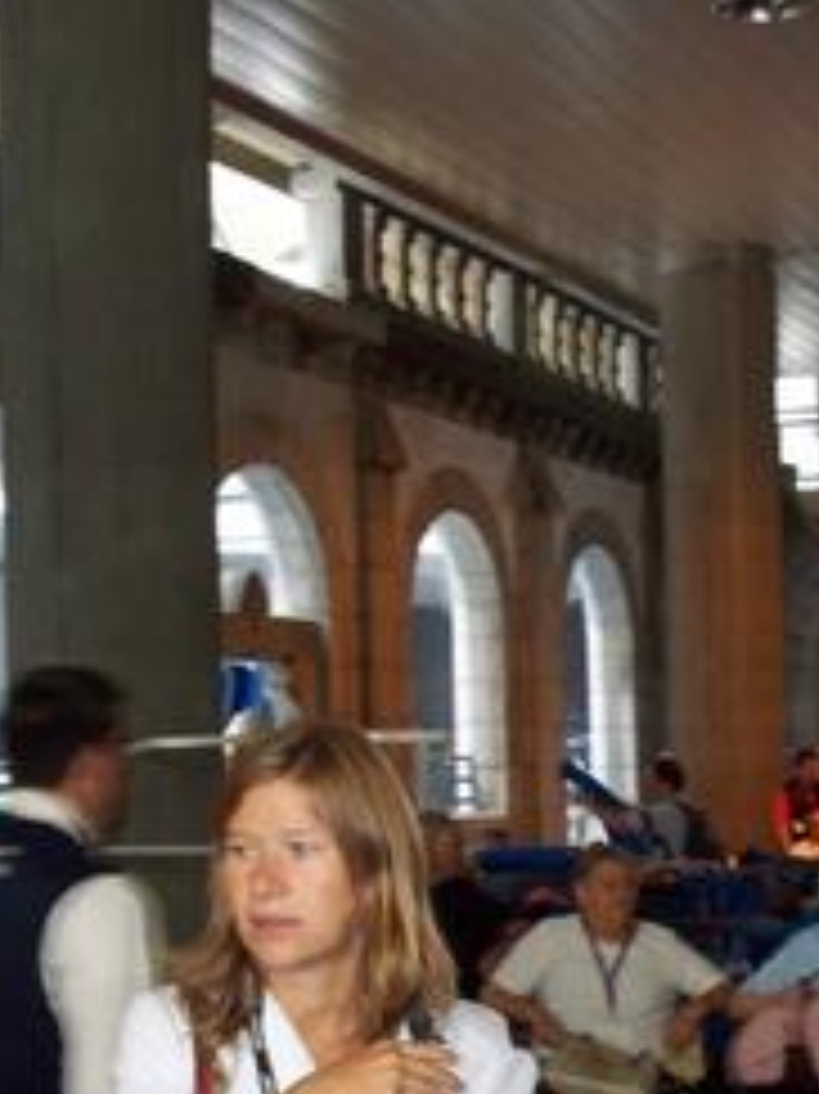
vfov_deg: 24.0
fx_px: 2526
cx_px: 698
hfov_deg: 18.2
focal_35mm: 80
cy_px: 880
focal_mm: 7.9
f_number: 3.4
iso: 200
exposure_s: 1/30
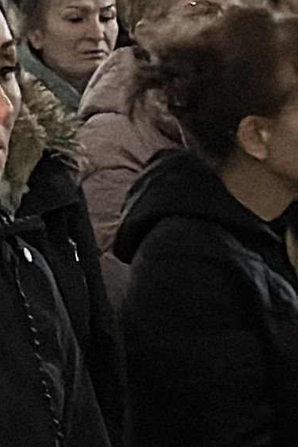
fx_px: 4398
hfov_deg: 3.9
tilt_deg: -3.2
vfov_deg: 5.8
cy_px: 140
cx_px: 178
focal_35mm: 354
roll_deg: -0.2
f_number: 1.78
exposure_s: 1/14
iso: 1600
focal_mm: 6.86
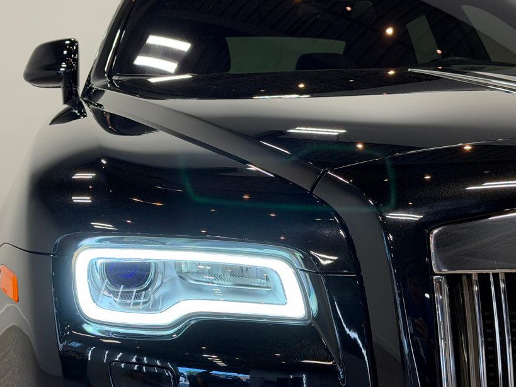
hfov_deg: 32.2
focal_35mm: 60
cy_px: 233
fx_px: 894
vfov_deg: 24.4
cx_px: 231
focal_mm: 6.76
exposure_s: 1/252
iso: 80
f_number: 1.78
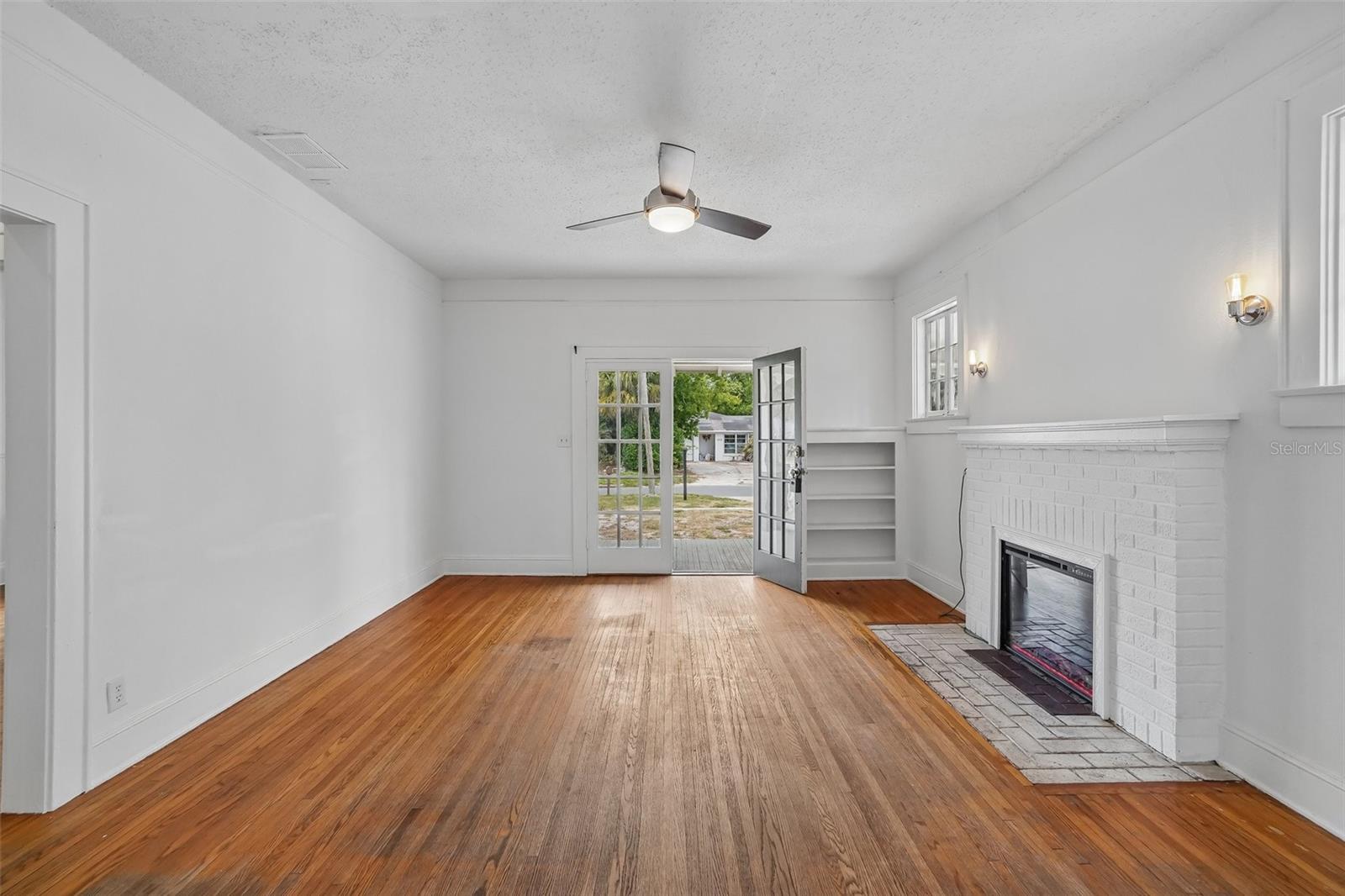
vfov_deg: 77.3
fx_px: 560
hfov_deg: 100.4
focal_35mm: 15
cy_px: 448
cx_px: 672
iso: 160
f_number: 8
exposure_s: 1/30
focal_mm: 10
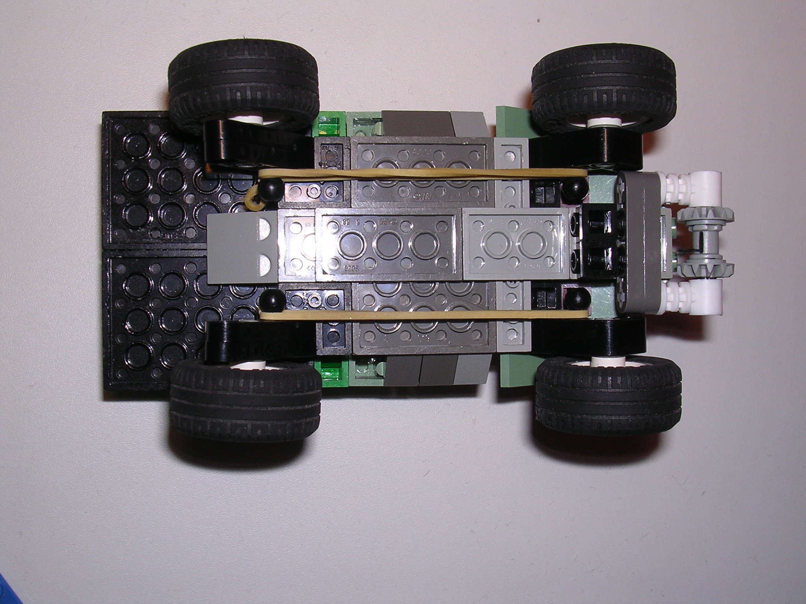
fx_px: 1001
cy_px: 302
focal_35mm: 43
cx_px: 403
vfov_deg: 33.6
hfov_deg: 43.9
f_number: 5.9
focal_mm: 6.6
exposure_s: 1/60.1
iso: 100
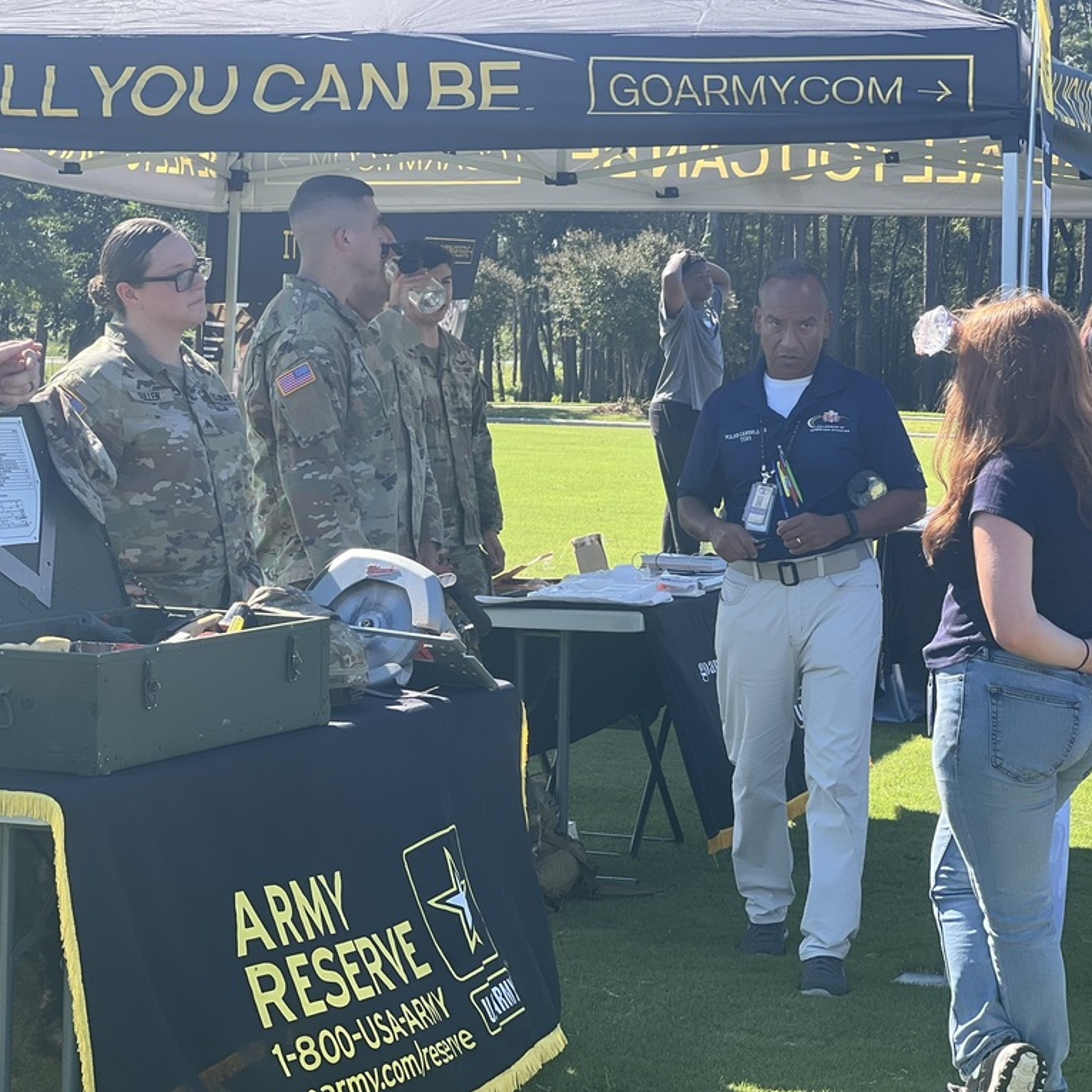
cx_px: 547
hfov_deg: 19.1
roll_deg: -0.5
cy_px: 546
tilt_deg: -4.2
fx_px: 3248
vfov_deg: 19.1
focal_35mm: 91
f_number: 2.8
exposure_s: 1/154
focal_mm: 9
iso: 20
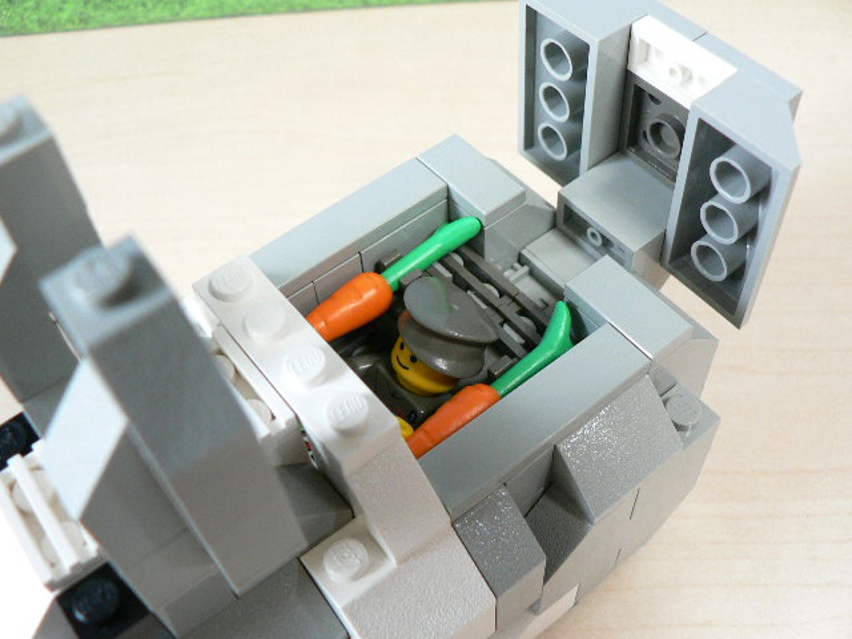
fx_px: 886
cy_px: 320
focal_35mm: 36
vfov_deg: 39.7
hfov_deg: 51.4
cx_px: 426
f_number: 2.8
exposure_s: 1/15
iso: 200
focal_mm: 6
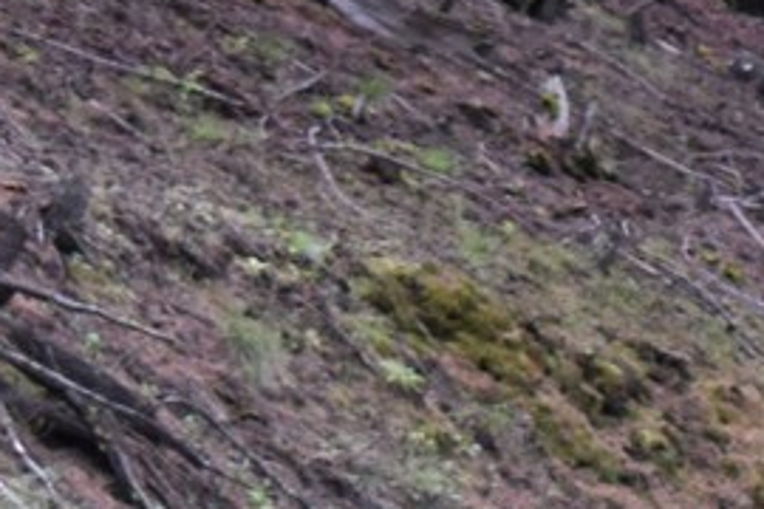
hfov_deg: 3.9
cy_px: 109
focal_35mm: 519
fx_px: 11017
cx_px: 2093
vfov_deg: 2.6
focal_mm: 55
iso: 500
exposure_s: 1/60
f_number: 5.6
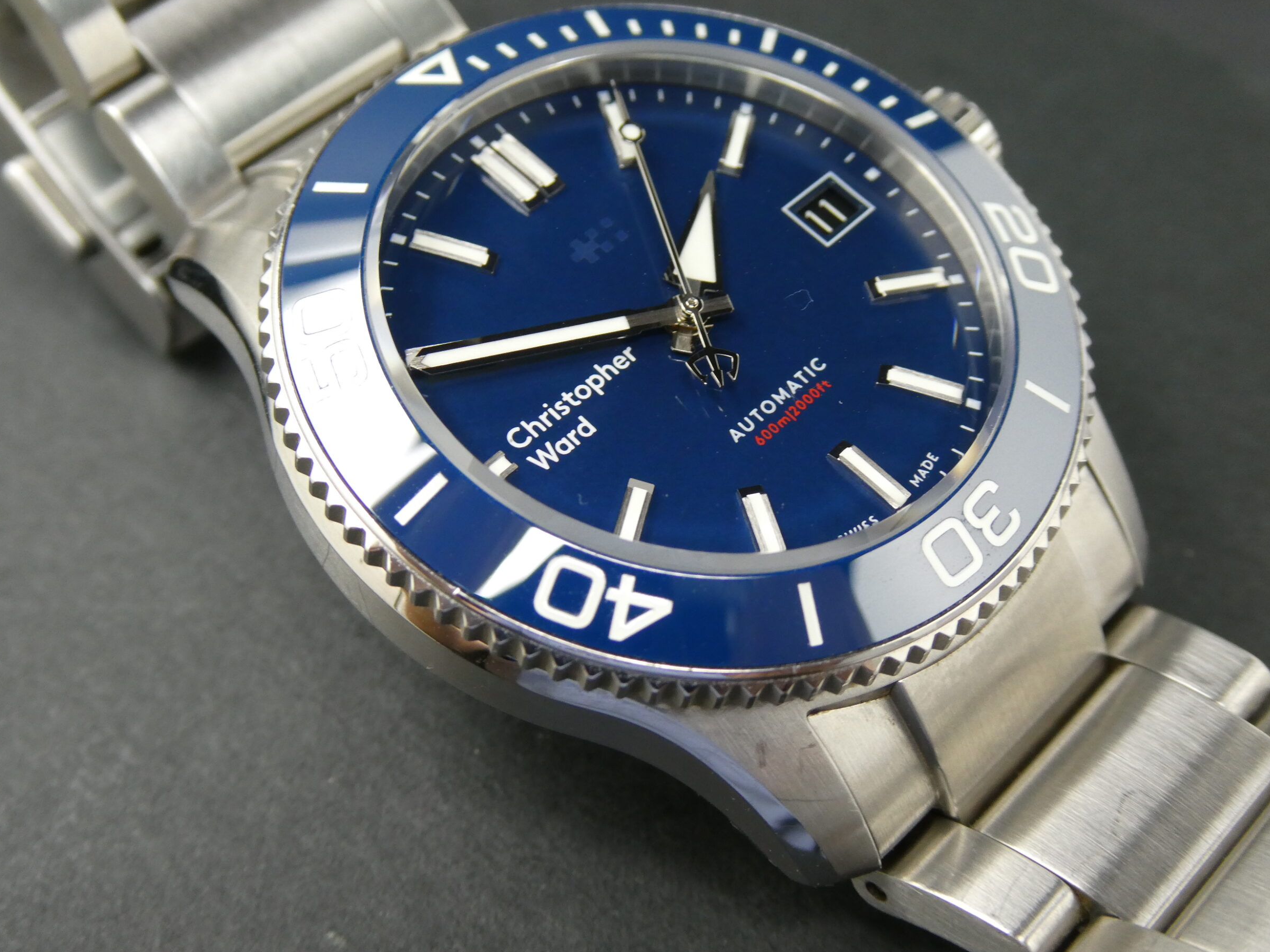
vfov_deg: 27.5
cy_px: 449
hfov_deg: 36.2
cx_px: 633
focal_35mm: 53
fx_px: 1944
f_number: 4.1
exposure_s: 1/80
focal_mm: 9
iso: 320
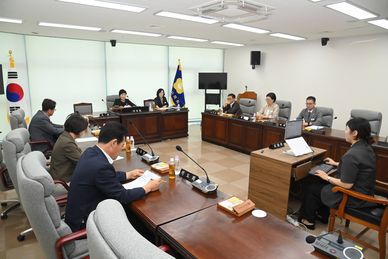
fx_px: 259
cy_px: 130
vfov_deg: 53.1
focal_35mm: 24
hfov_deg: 73.7
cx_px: 194
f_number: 6.3
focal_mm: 24
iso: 3200
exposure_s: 1/250
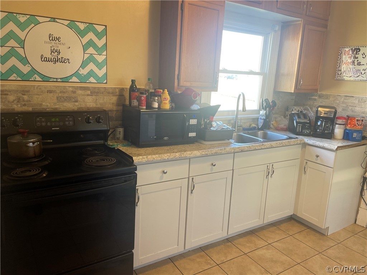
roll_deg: -3.3
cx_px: 184
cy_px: 138
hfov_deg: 67.3
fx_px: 276
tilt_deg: -12.5
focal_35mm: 26
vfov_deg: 53.1
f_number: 1.6
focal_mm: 4.2
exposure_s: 1/60
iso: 64
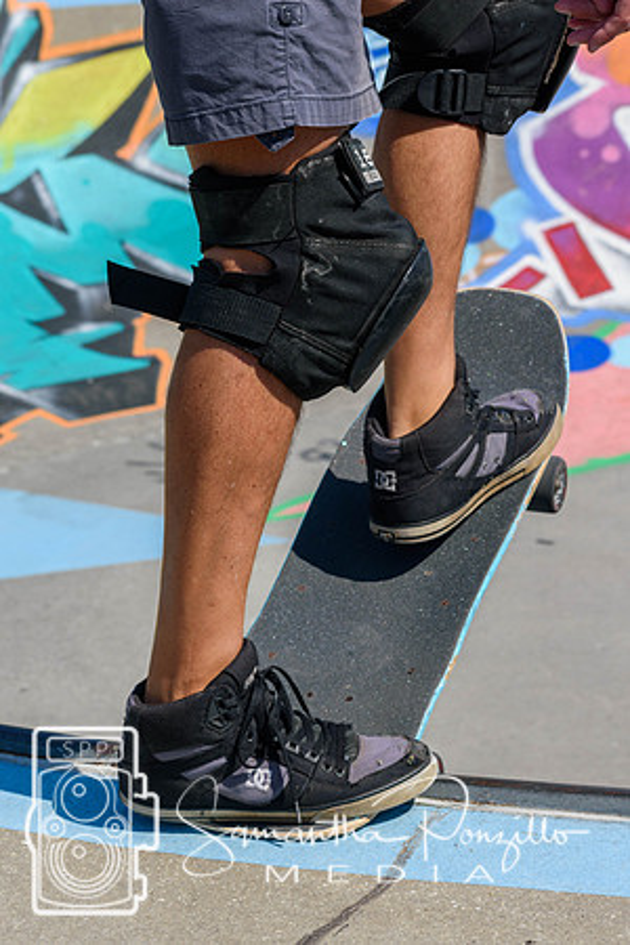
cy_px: 472
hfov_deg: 13.0
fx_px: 2756
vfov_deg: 19.5
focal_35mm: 105
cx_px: 315
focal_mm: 70
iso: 200
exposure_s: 1/800
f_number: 7.1
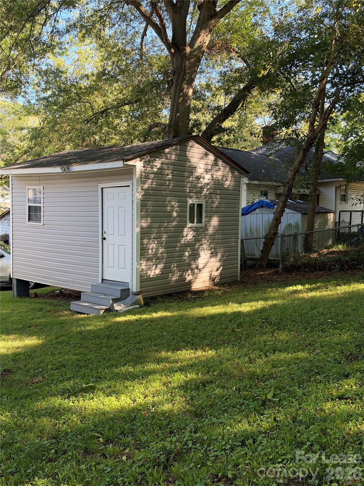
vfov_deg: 56.8
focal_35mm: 32
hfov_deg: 44.2
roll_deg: -0.3
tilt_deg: -4.0
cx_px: 182
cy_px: 243
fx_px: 449
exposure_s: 1/174
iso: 80
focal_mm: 6.93
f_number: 1.8
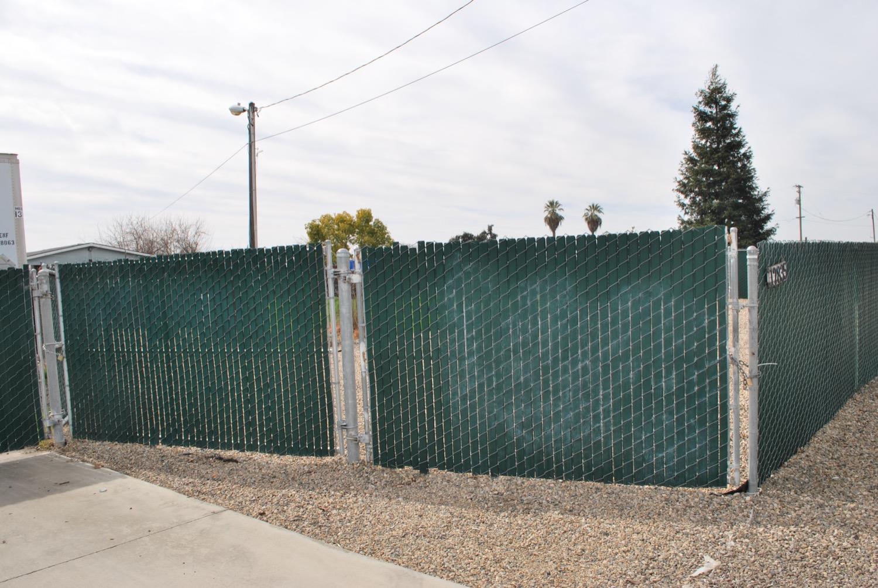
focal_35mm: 27
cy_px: 294
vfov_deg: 48.0
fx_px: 659
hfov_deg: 67.3
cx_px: 439
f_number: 8
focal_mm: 18
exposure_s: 1/200
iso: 100
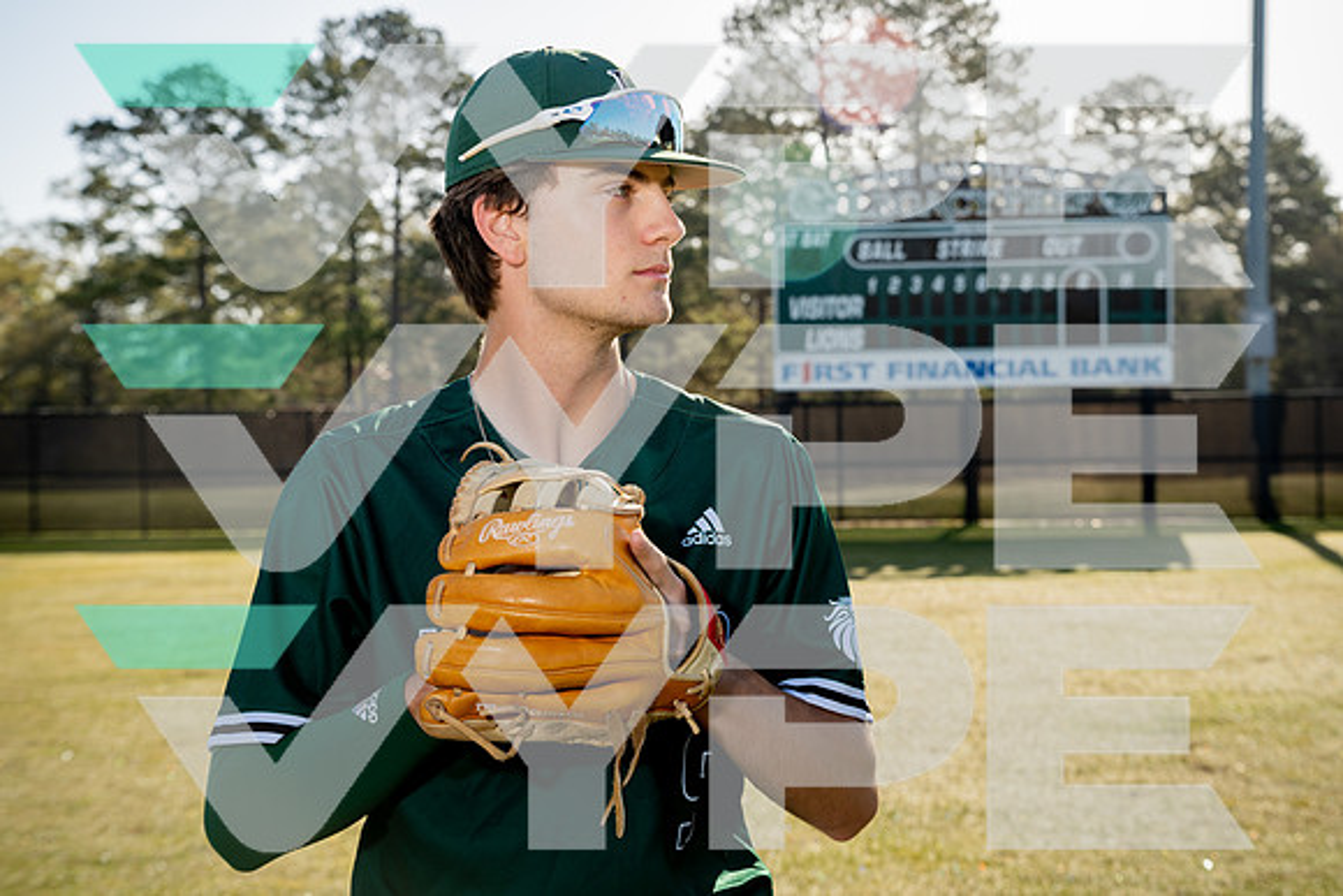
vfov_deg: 26.0
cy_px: 448
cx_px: 672
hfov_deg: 38.2
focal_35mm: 52
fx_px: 1940
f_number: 5.6
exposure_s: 1/250
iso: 100
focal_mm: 52
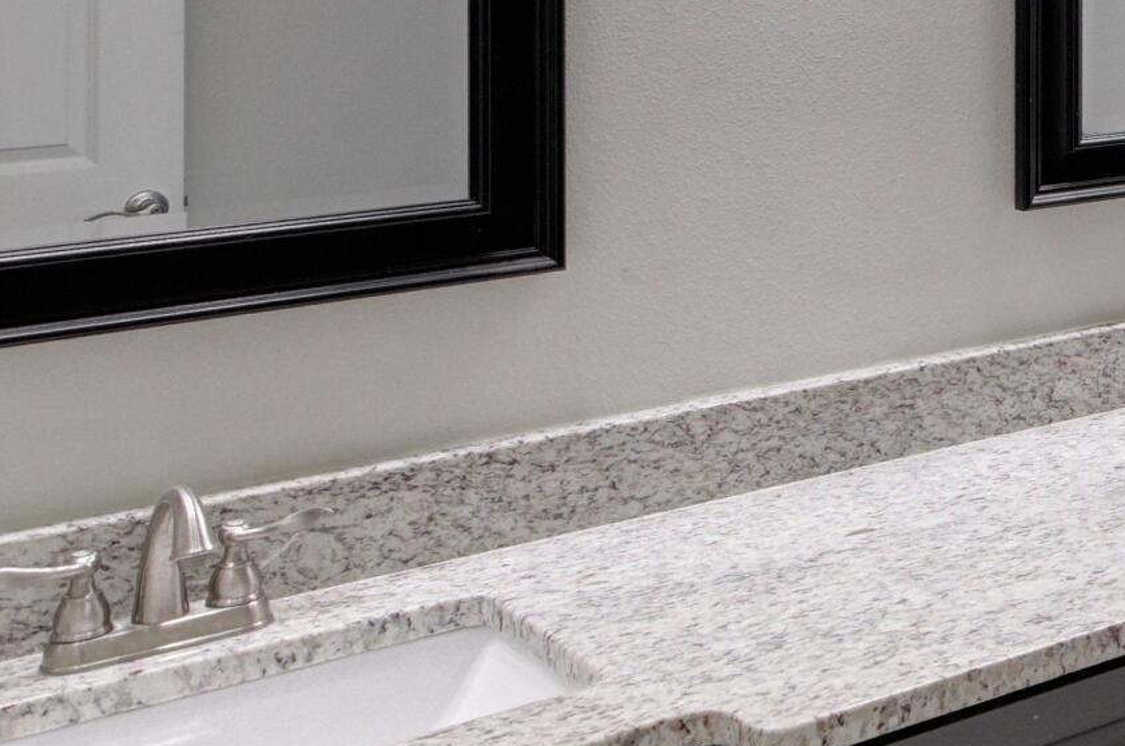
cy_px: -156
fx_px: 1833
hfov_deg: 24.9
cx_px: 1746
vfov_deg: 21.3
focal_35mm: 59
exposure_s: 1/30
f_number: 9
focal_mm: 11
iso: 400
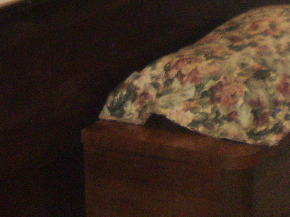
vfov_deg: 10.2
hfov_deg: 14.1
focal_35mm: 139
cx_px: 72
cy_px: -144
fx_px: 1165
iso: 250
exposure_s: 1/30
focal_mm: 6.3
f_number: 3.1
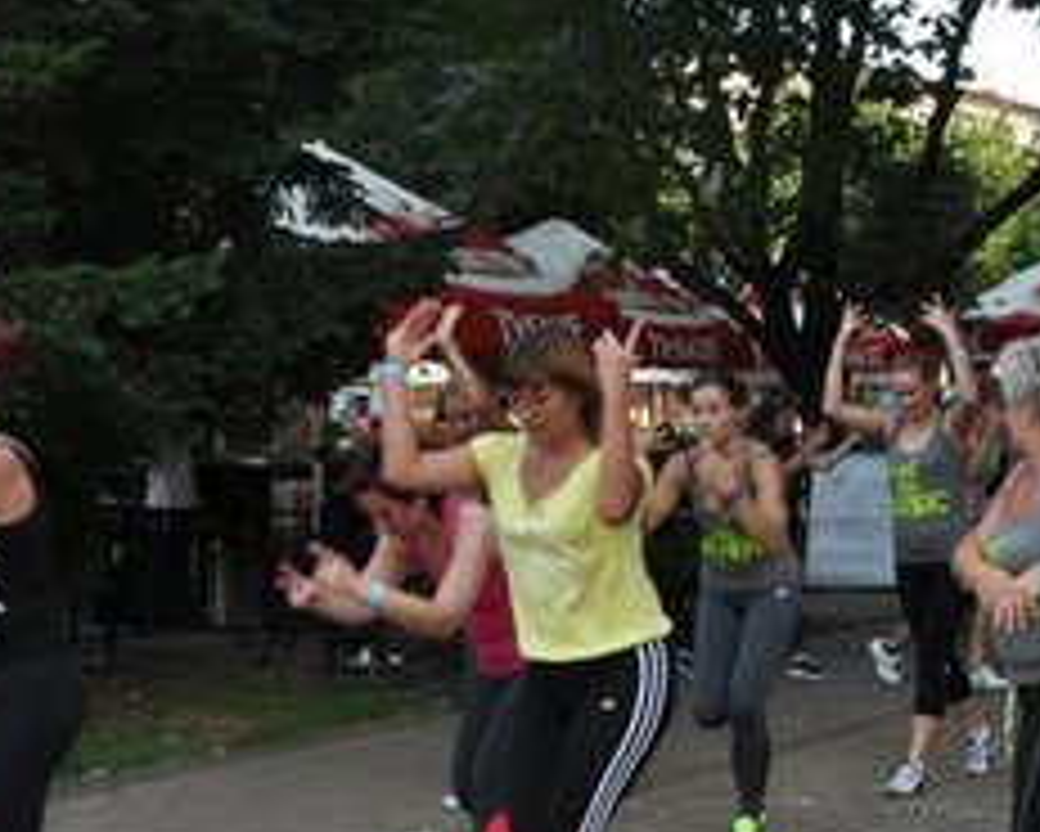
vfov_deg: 21.6
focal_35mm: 71
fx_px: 2186
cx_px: 1110
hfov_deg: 25.1
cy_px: 461
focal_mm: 18
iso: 200
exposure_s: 1/125
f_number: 7.1
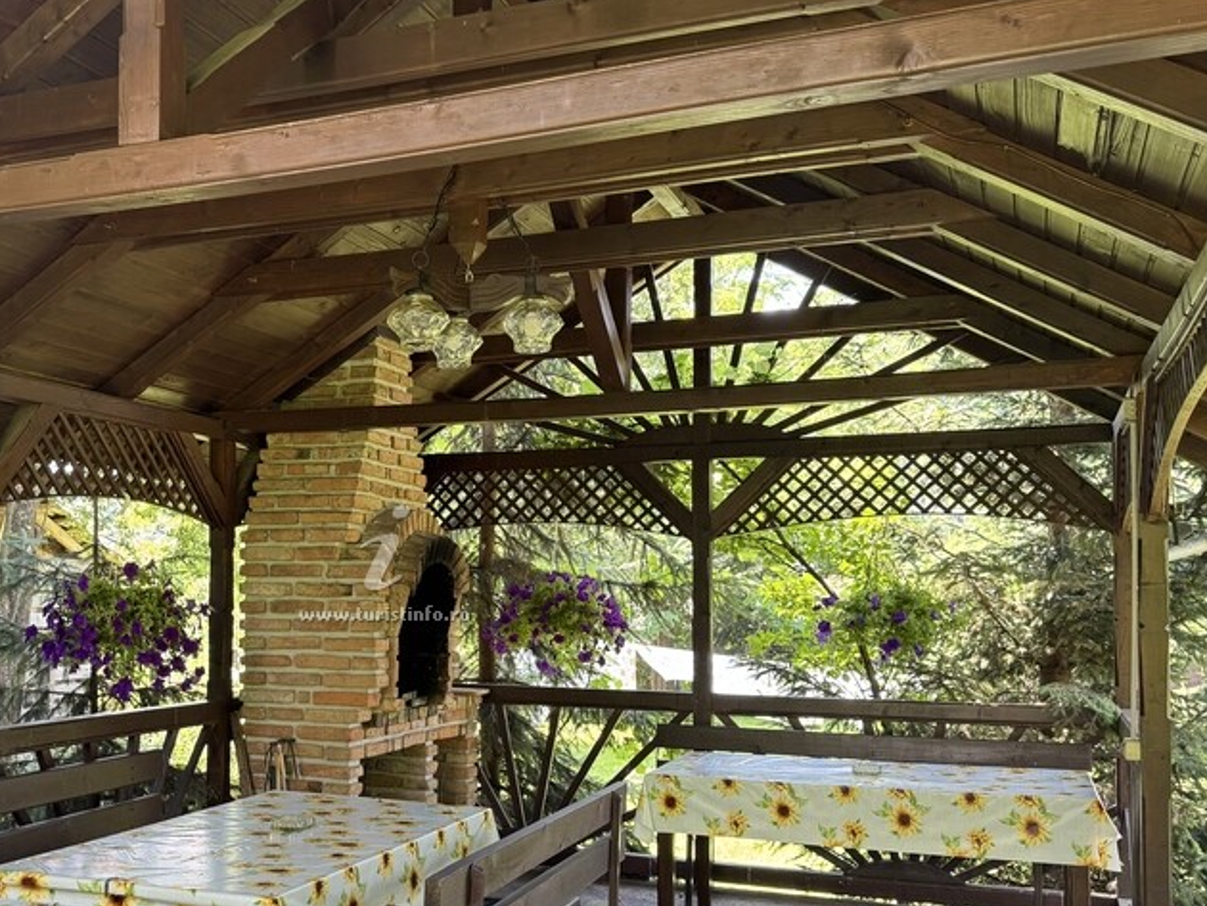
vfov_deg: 36.7
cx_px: 364
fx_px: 1360
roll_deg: +0.5
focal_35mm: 39
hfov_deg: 46.8
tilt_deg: +1.9
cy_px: 540
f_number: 1.78
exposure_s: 1/121
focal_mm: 6.76
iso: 125
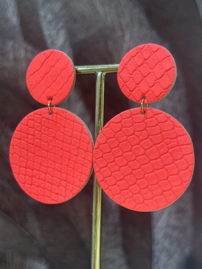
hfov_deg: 25.2
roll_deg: -2.3
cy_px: 137
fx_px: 451
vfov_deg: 33.2
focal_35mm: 58
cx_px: 108
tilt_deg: -0.2
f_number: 1.6
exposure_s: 1/50
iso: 25
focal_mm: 5.96
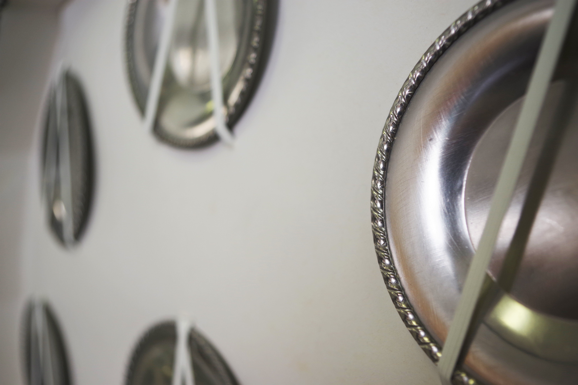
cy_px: 192
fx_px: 626
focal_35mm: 39
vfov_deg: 34.2
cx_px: 289
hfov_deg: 49.6
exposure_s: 1/60
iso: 200
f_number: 4
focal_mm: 26.25
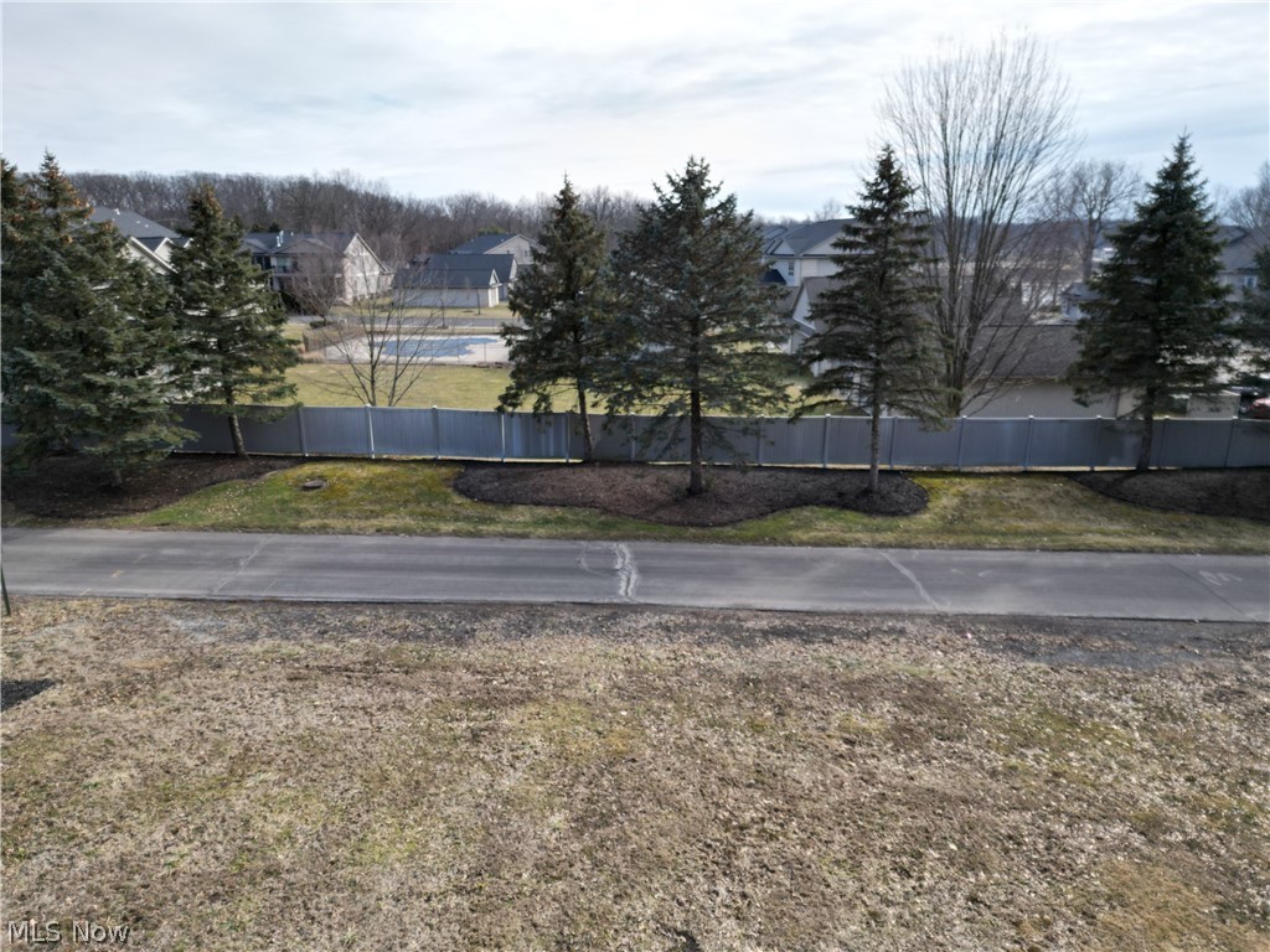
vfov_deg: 56.8
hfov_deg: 71.6
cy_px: 476
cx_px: 635
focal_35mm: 24
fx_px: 881
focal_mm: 6.72
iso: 120
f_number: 1.7
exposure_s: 1/2000
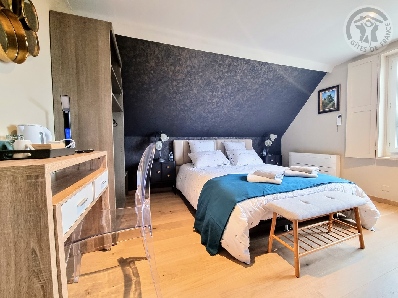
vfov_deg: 89.9
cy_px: 149
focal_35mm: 13
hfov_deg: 106.2
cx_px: 199
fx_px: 149
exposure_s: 1/50
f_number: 2.2
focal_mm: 2.2
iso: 320
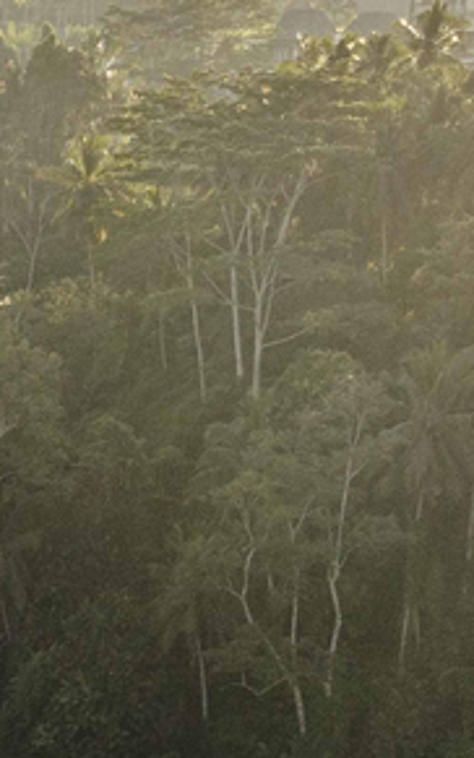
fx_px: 2376
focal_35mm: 115
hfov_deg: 10.5
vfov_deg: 17.5
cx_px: -448
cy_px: 845
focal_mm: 12.29
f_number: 2.8
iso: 400
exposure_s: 1/1600
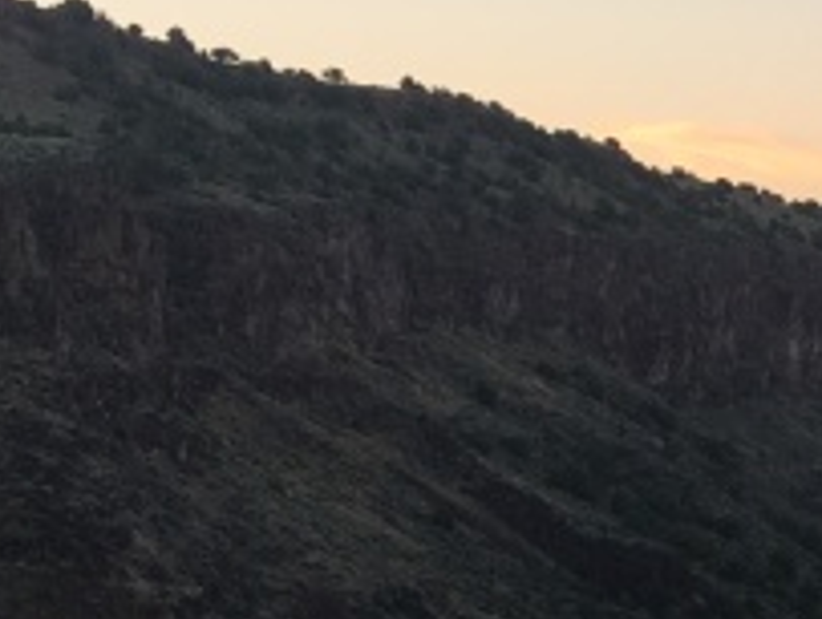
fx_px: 3473
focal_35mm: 146
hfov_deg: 12.9
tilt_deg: -9.2
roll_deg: -1.7
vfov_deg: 9.8
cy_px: 991
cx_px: 1199
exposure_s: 1/120
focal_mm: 4.15
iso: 25
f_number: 2.2
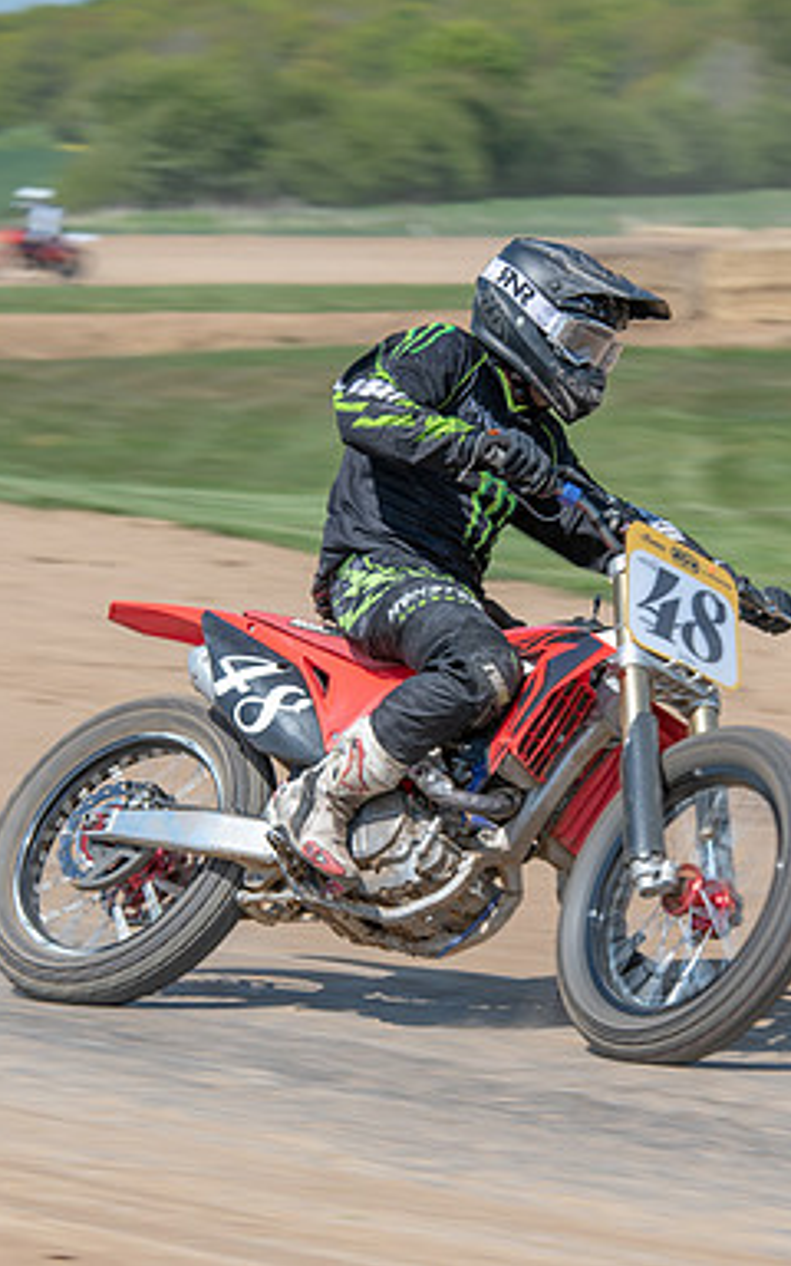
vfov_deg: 10.2
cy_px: 698
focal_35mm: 205
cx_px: 559
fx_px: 7071
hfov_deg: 6.4
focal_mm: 112
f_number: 8
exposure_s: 1/200
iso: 100
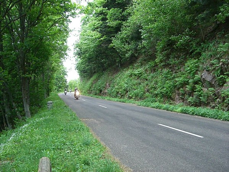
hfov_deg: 49.0
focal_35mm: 38
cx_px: 114
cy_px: 86
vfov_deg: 37.7
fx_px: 251
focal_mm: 6.2
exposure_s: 1/200
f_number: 2.7
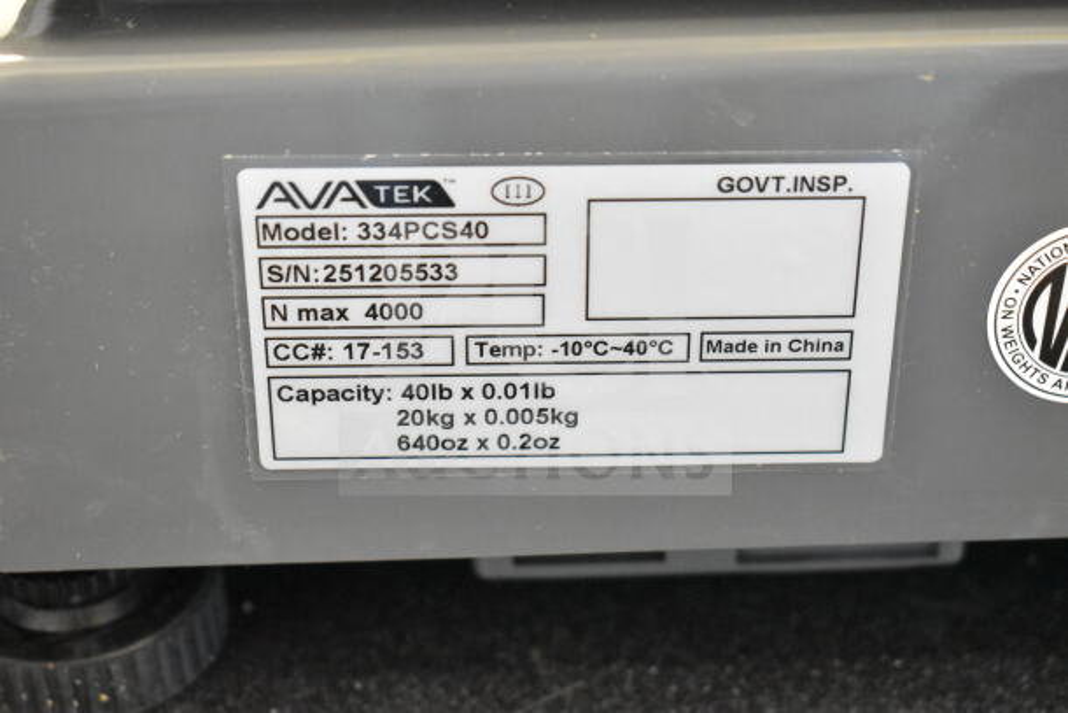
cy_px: 356
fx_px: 2047
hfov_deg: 29.2
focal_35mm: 69
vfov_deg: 19.7
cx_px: 534
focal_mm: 46
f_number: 5.3
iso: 8000
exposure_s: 1/80
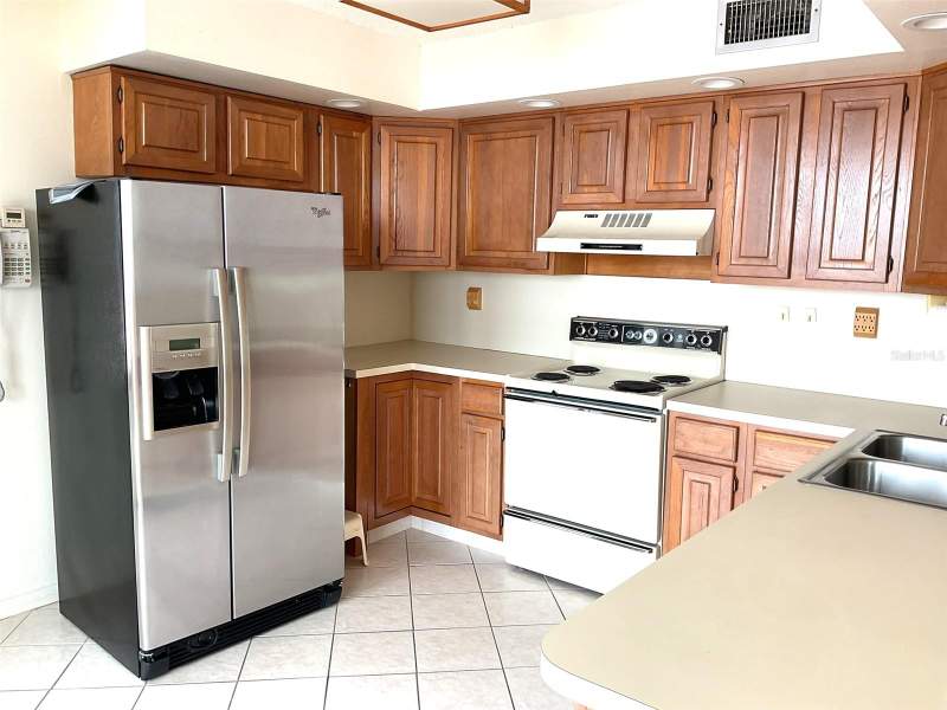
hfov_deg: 61.7
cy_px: 355
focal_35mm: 29
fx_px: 793
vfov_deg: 48.2
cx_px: 474
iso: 16
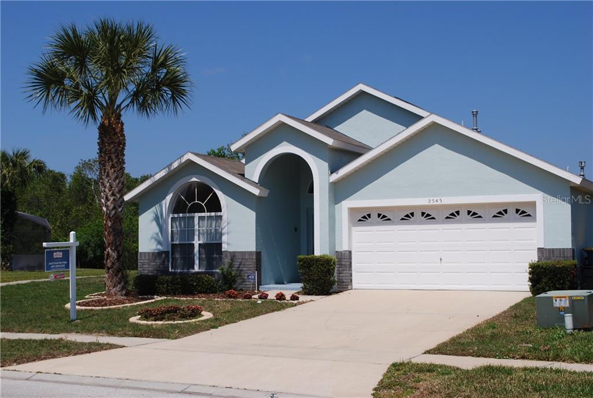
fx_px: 792
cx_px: 296
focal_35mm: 48
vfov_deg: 28.2
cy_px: 199
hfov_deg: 41.0
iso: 100
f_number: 10
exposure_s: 1/320
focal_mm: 32
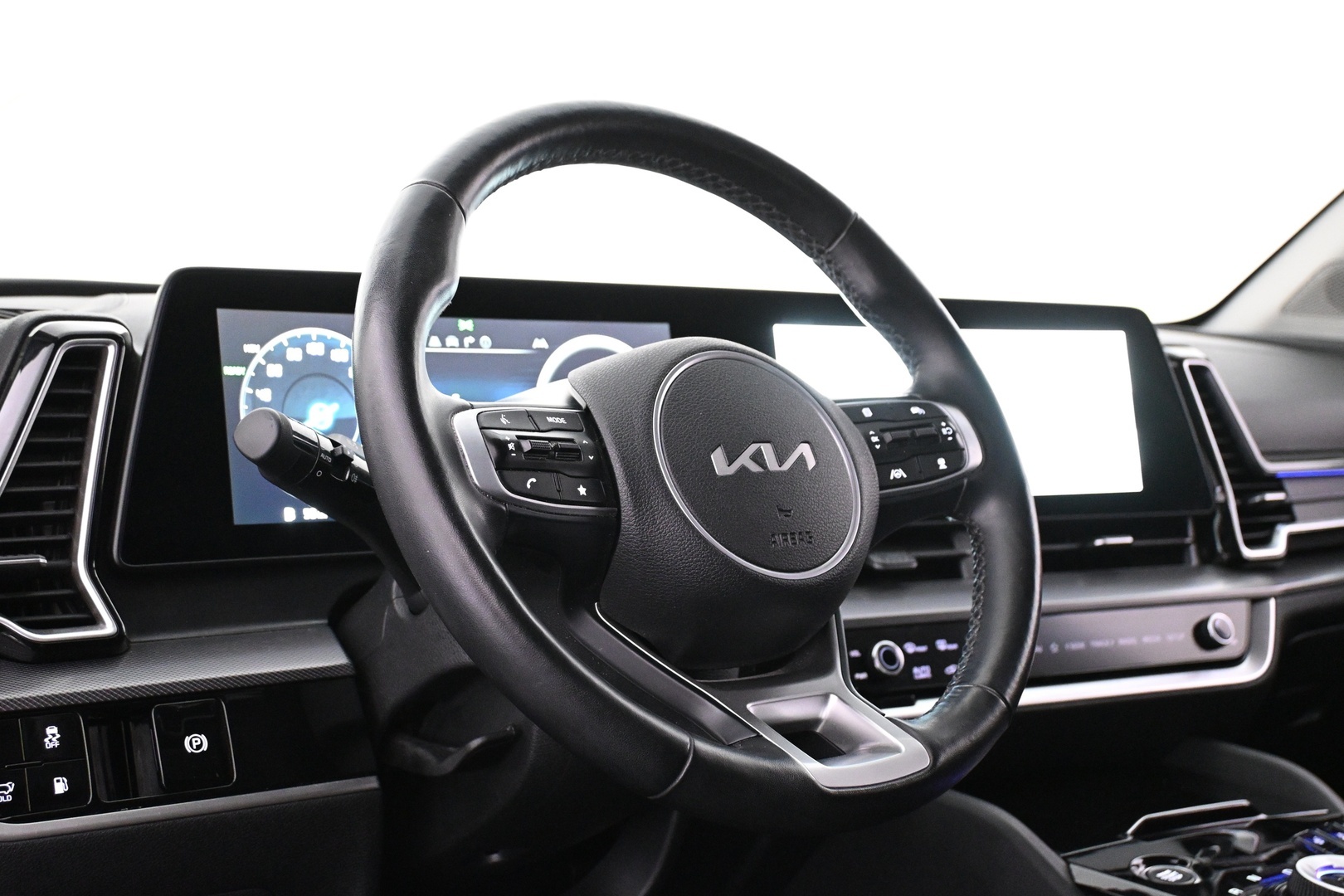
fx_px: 1820
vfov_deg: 27.7
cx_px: 672
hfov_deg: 40.5
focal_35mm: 49
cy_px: 448
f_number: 5
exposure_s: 1/30
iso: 4000
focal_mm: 32.5
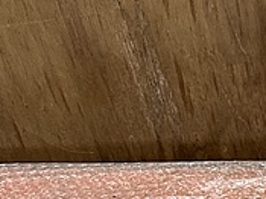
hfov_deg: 18.0
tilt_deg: -50.6
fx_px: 730
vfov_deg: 13.8
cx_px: 418
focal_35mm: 95
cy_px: 360
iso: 125
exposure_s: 1/118
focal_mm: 5.1
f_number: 1.6
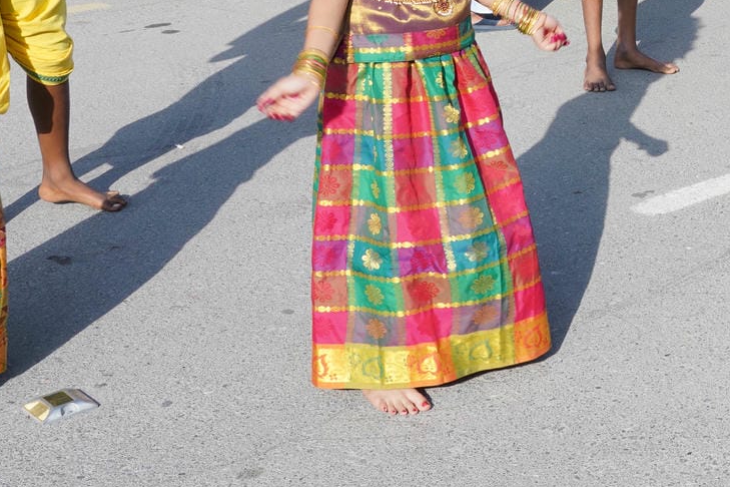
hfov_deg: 23.5
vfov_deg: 16.5
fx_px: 1602
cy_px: -102
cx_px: 875
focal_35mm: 79
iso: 125
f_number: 14
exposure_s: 1/100
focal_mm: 30
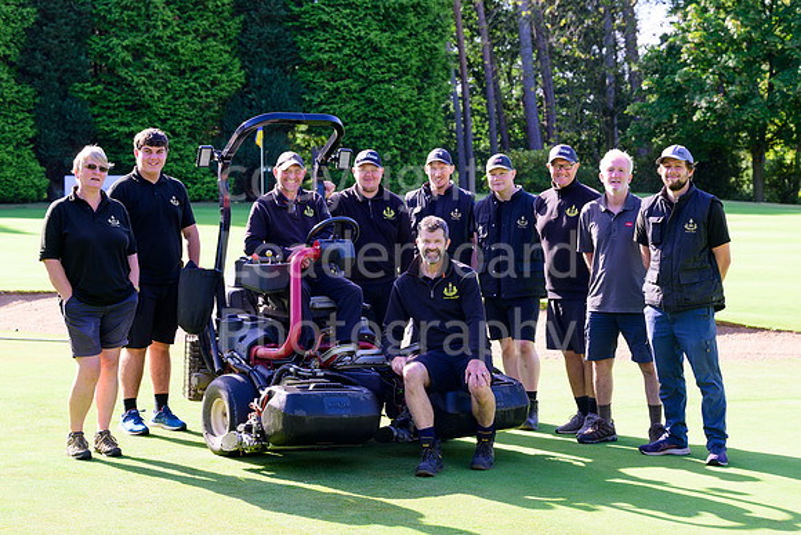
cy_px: 268
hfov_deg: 24.5
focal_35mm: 83
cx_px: 400
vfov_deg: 16.5
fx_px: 1847
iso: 160
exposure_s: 1/125
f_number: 6.3
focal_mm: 83
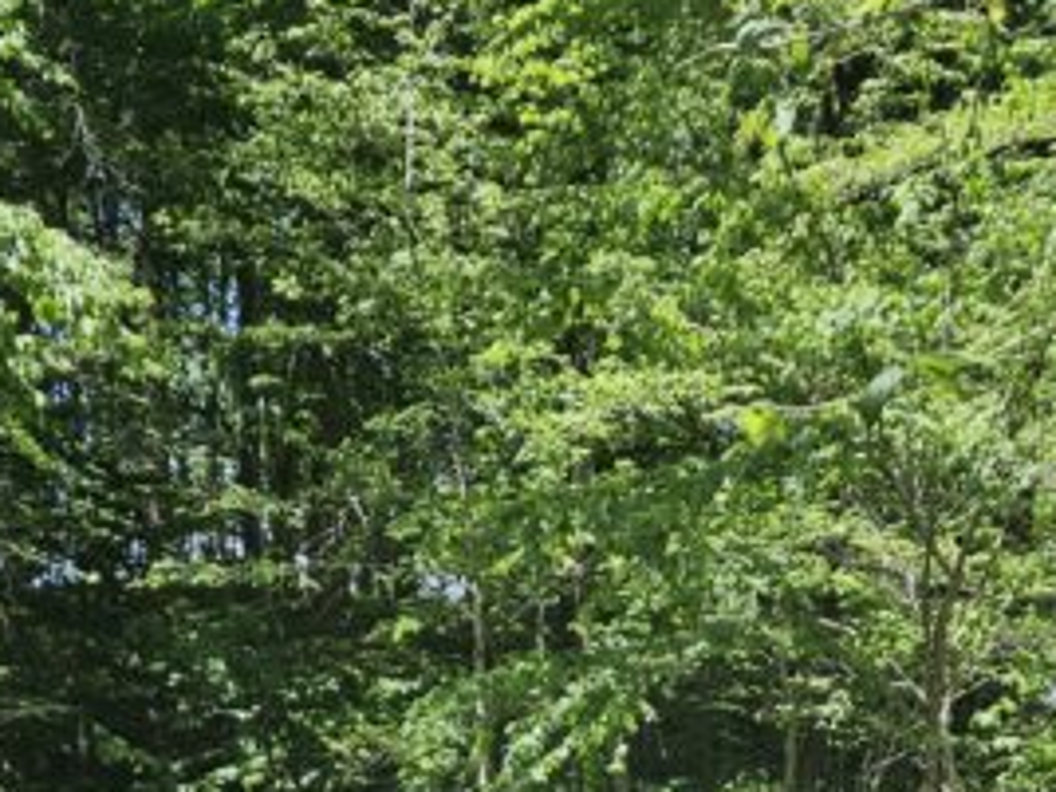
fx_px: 2685
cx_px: 587
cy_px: 1407
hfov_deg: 22.2
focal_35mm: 88
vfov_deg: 14.8
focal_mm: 5.4
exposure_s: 1/697
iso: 25
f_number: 1.8
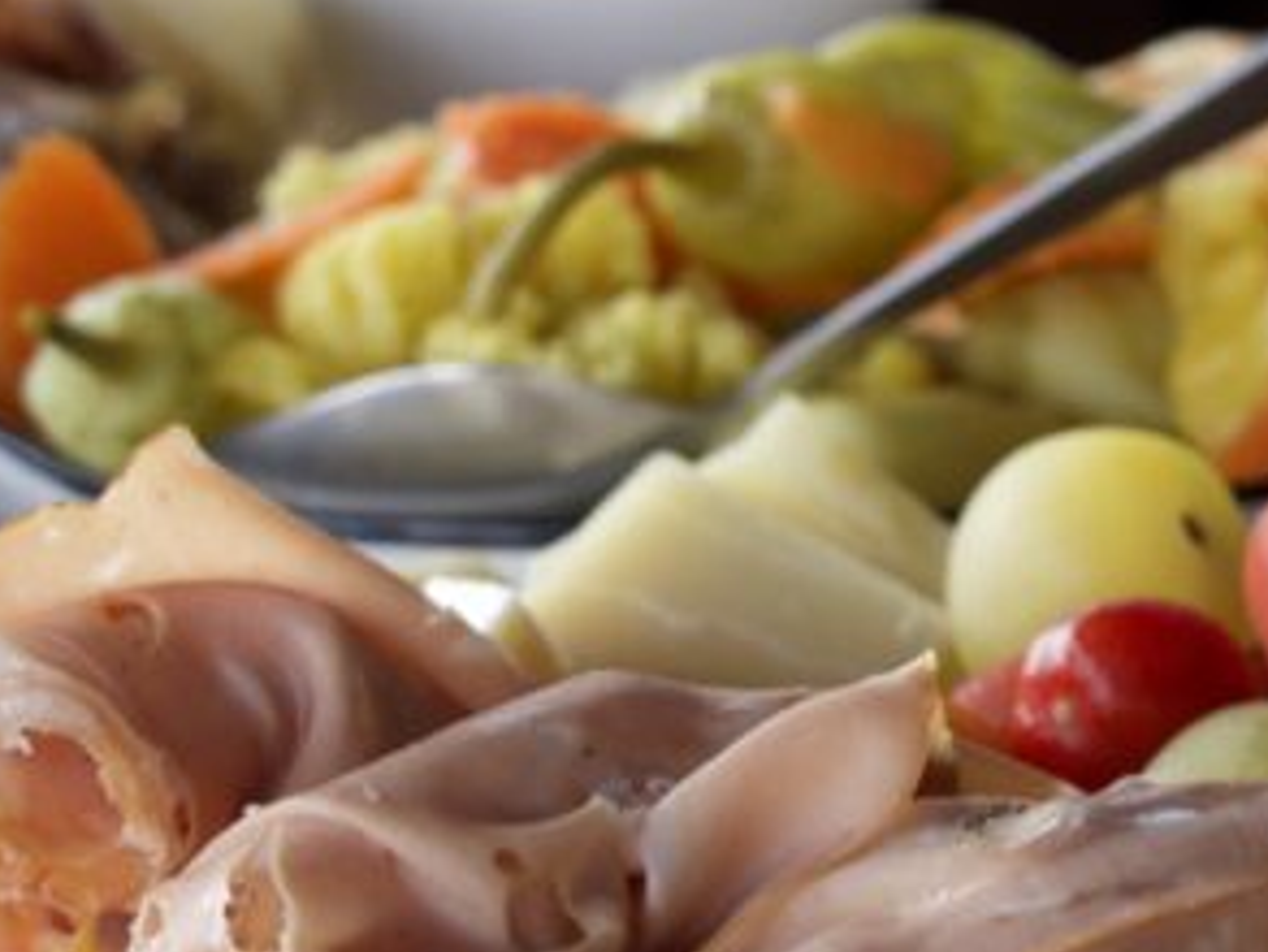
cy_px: 526
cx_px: 1298
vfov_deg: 10.5
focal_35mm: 141
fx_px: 5167
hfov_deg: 13.8
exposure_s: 1/80
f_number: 4.5
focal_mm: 28
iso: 100
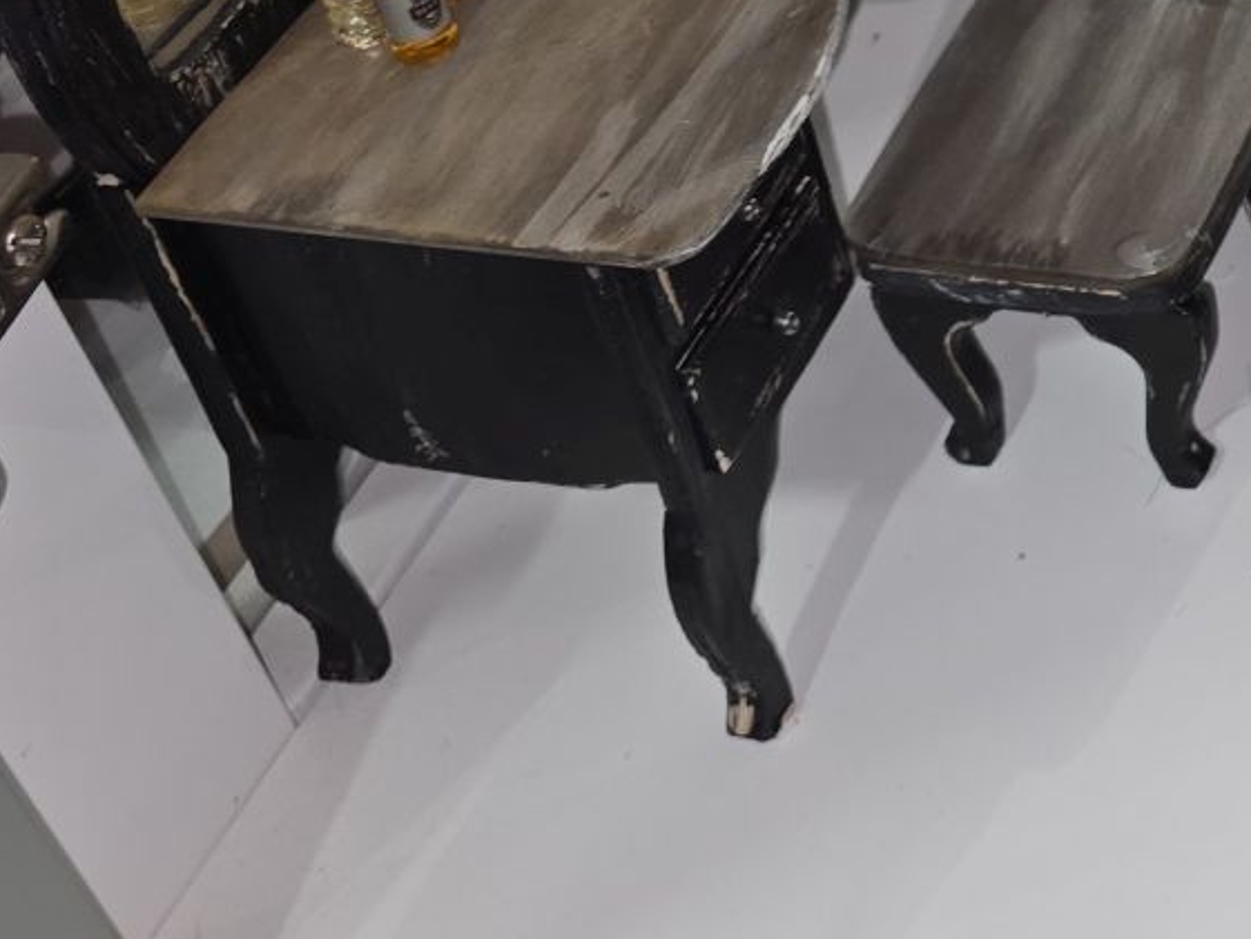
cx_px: 1831
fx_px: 2964
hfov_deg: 20.6
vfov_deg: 17.4
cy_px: -100
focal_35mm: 82
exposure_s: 1/20
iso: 2000
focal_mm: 6.3
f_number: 1.7
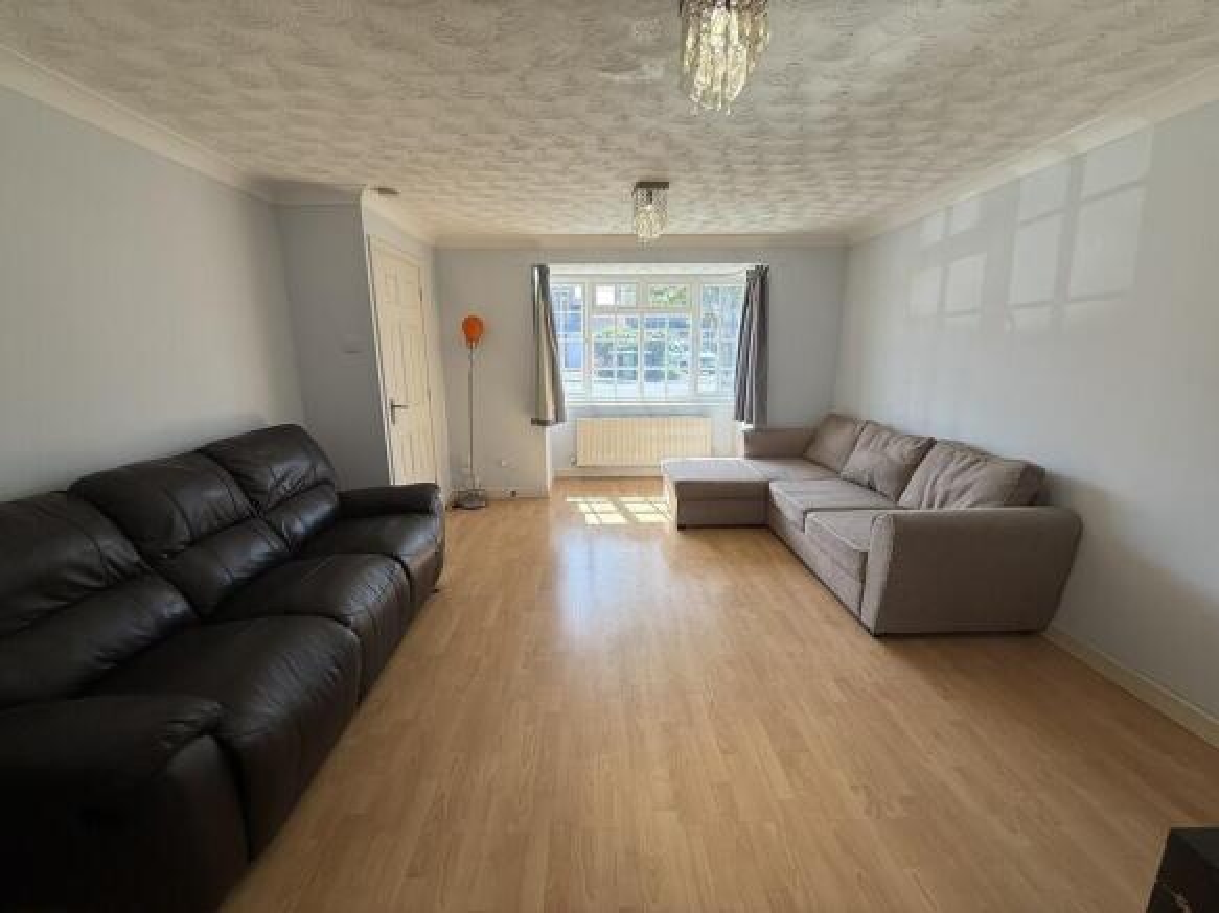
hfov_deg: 102.1
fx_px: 493
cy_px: 456
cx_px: 610
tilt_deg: -12.8
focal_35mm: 14
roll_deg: -0.1
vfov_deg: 85.7
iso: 50
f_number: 2.2
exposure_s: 1/150
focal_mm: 2.22
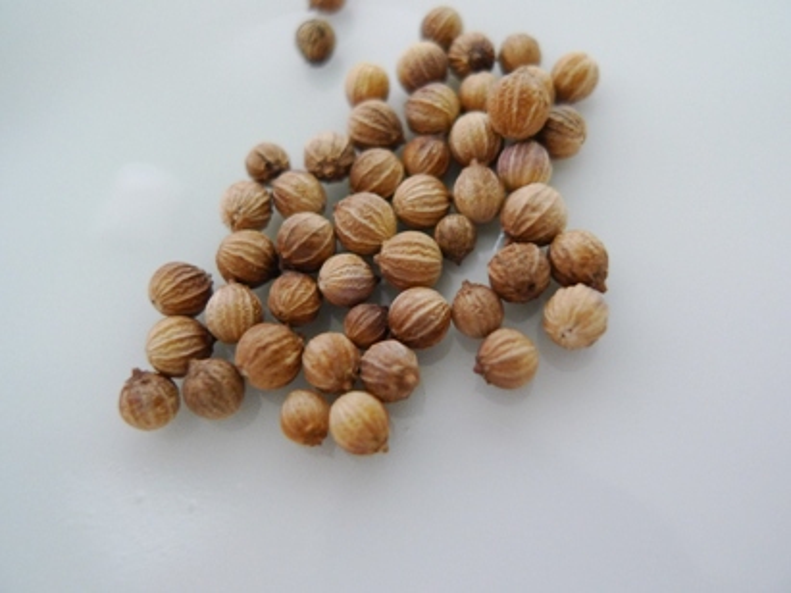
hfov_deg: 71.6
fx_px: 548
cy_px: 296
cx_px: 396
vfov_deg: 56.8
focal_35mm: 24
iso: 400
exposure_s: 1/20
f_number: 2
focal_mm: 5.1
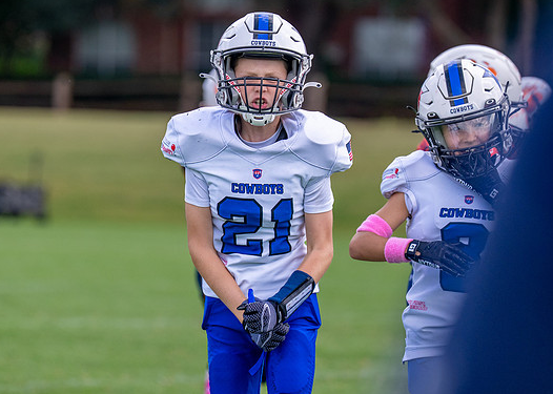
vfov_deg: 4.5
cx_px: 215
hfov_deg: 6.3
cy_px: 191
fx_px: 5054
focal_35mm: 322
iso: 250
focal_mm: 159
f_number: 2.8
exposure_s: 1/2500
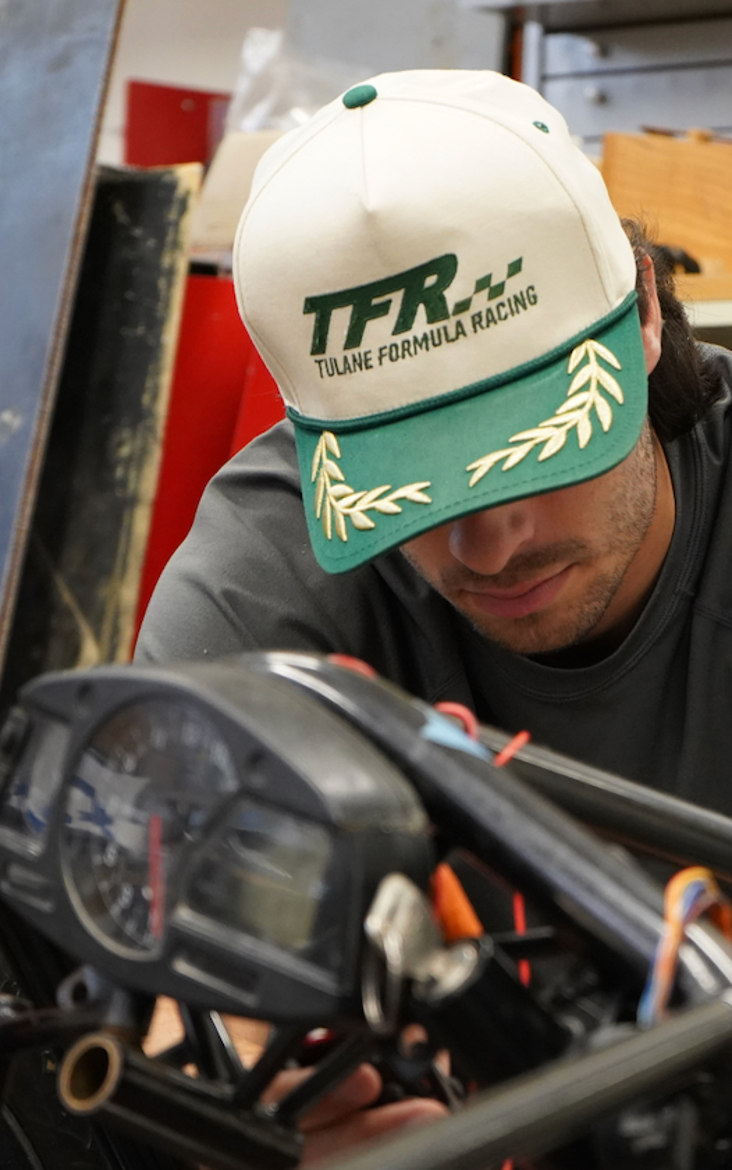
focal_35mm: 107
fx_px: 3414
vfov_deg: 19.5
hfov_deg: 12.2
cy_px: 586
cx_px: 647
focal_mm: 69
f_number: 5.6
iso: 6400
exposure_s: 1/160
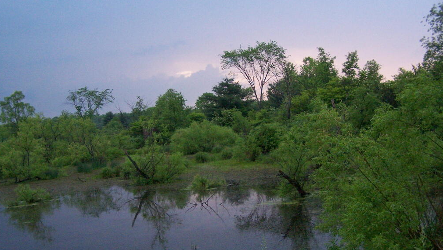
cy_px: 152
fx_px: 493
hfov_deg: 48.3
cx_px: 219
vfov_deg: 28.3
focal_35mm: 42
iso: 400
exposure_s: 1/125
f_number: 2.8
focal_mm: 6.3
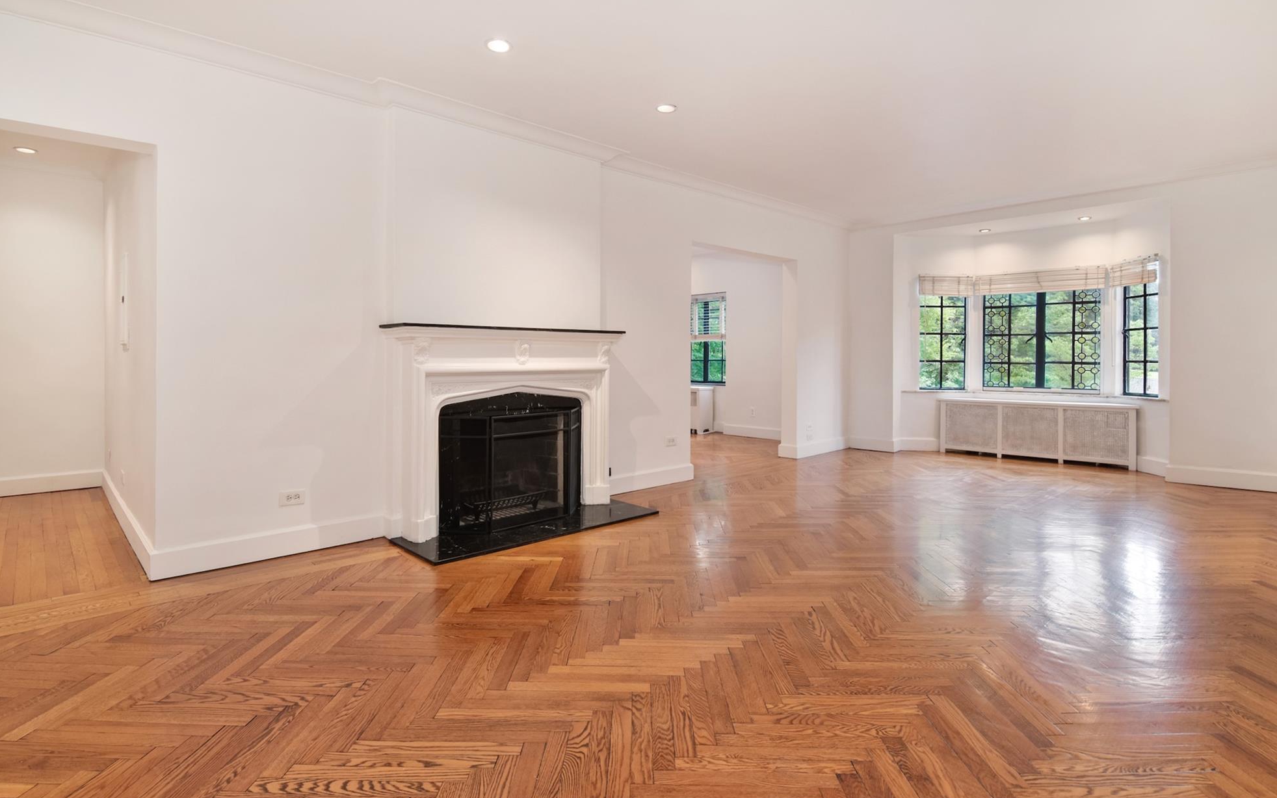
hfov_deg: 92.6
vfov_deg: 66.4
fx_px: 610
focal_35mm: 18
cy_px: 386
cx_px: 622
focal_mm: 11
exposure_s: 1/40
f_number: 8
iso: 640
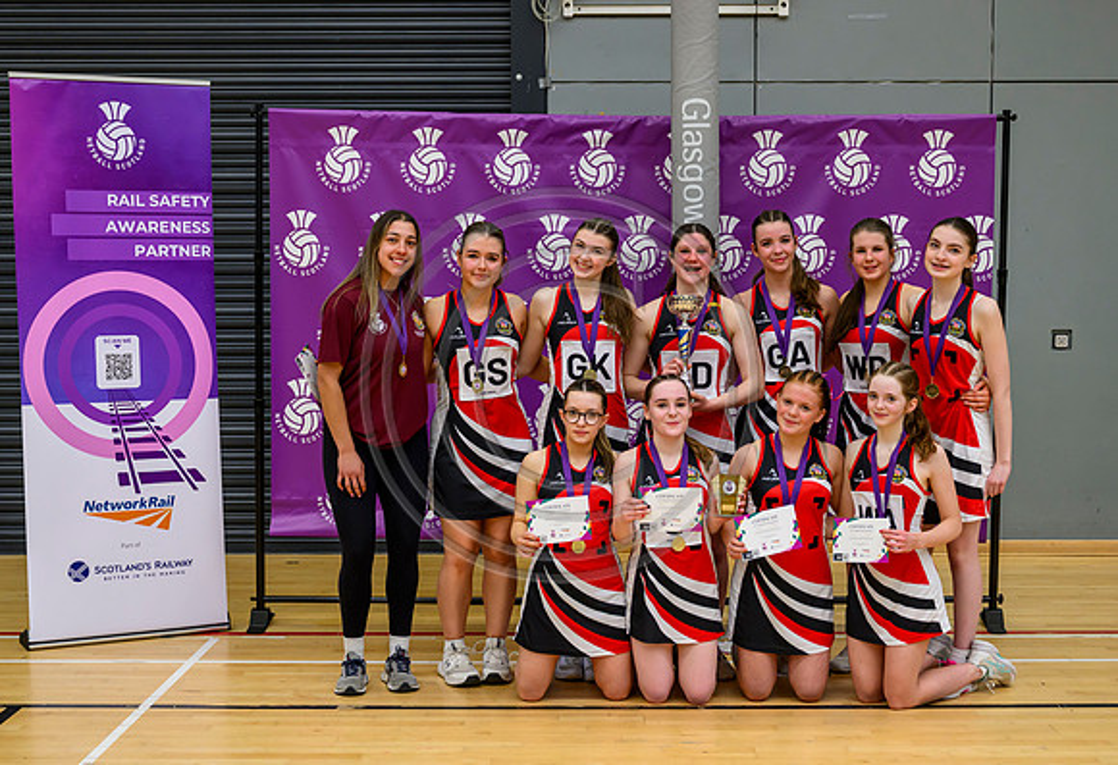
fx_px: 1649
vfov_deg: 26.1
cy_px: 386
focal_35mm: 53
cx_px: 595
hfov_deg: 37.4
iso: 2000
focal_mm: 47
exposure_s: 1/400
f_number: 4
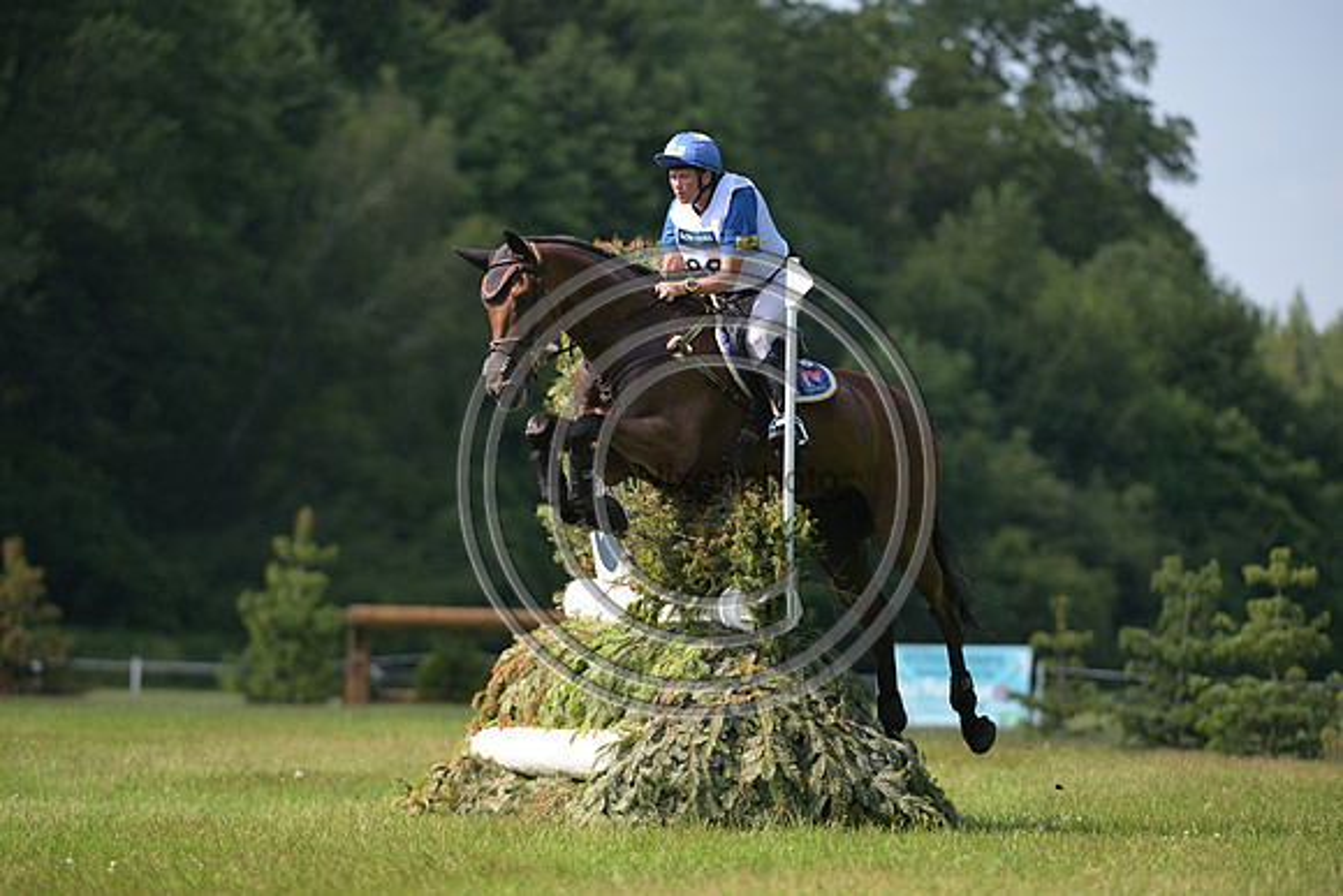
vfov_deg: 4.6
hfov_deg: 6.9
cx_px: 672
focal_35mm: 300
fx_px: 11194
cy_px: 448
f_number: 5
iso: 400
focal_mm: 300
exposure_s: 1/1250
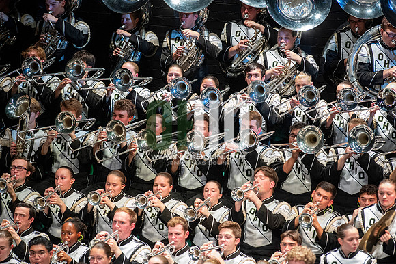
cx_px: 198
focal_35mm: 300
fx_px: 3298
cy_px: 132
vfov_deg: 4.6
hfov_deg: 6.9
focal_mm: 300
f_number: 5.6
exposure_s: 1/400
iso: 5000
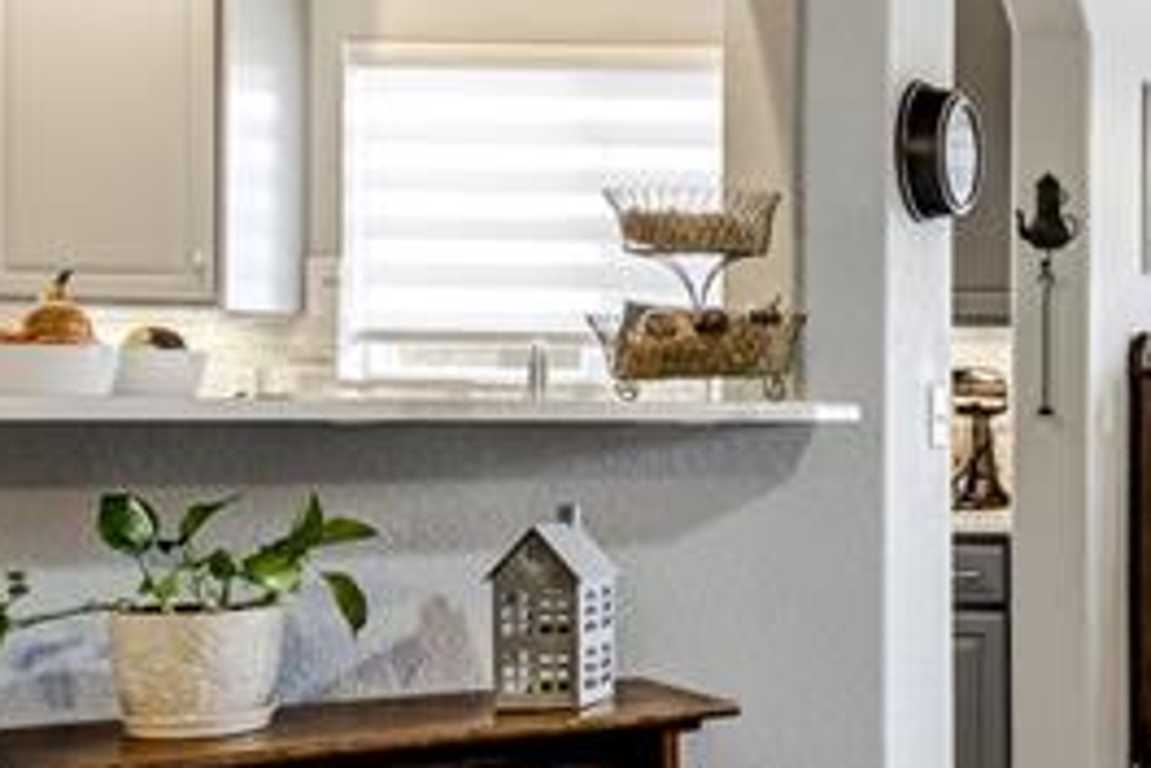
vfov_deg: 21.9
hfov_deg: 24.2
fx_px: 1982
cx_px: 1788
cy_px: 401
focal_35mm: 62
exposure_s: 1/20
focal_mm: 16
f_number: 7.1
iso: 1250
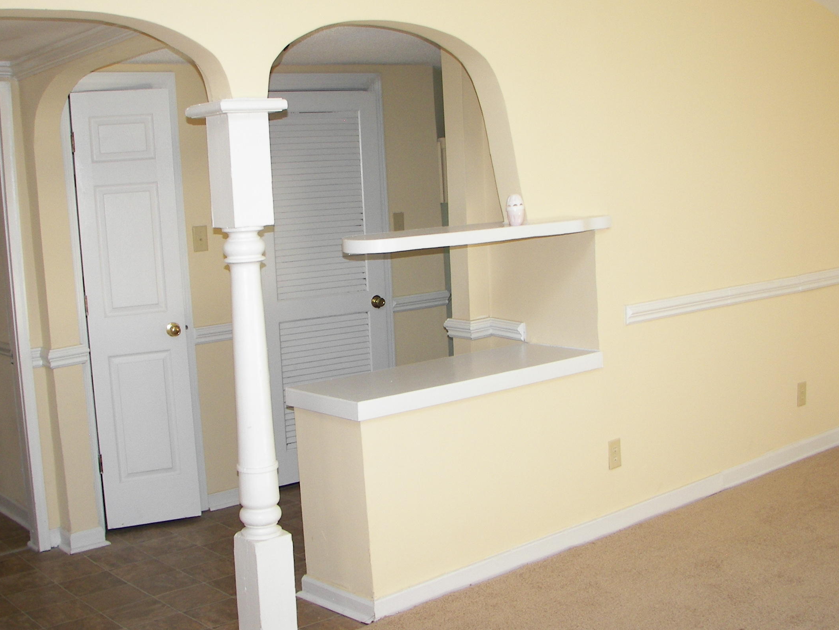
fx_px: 1067
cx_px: 369
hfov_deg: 42.9
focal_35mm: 44
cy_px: 265
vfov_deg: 32.8
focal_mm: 6
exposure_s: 1/30
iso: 80
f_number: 2.8
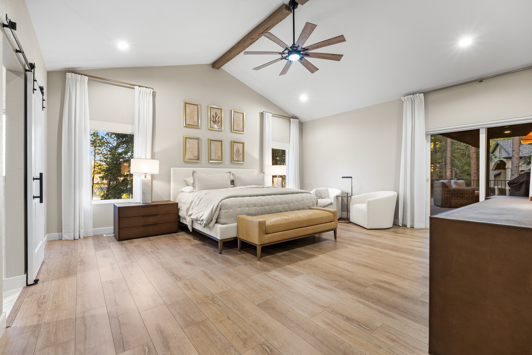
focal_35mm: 16
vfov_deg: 73.8
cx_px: 266
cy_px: 178
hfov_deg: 96.7
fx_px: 237
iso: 200
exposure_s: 1.6
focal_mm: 16
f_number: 8
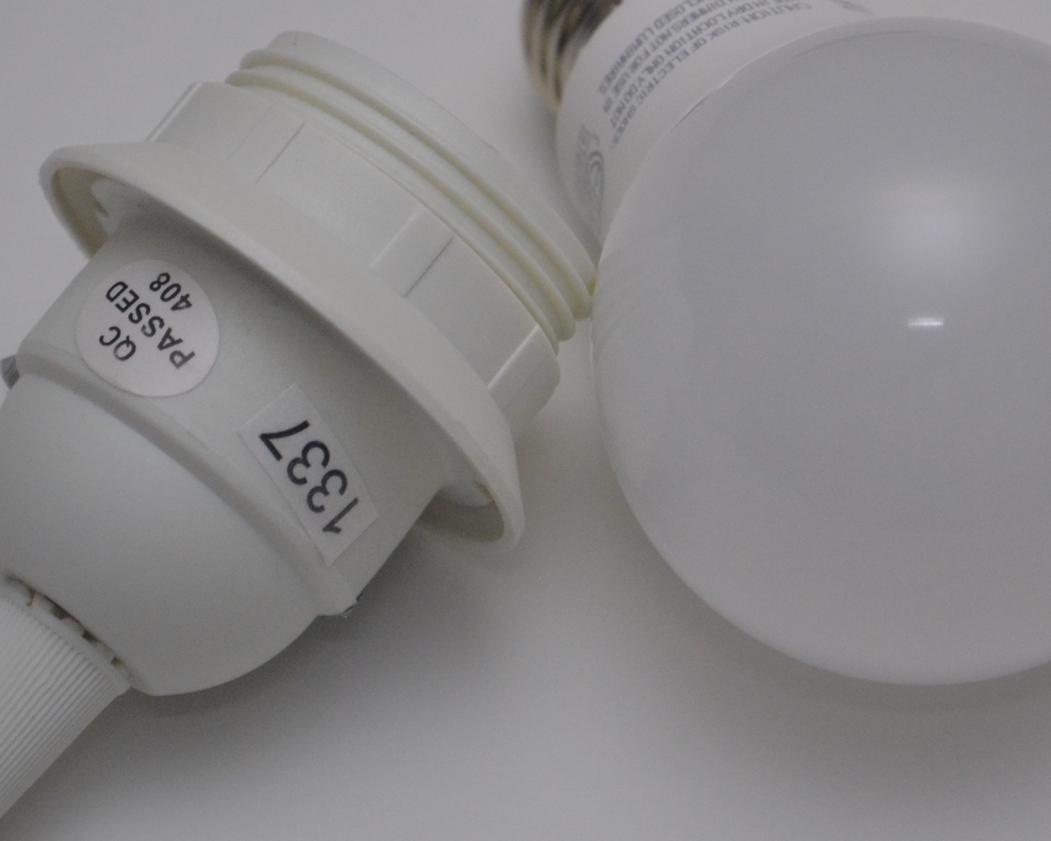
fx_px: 4977
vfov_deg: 9.7
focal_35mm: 160
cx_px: 622
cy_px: 296
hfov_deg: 12.0
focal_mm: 50
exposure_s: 1/15
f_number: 5.6
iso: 1100
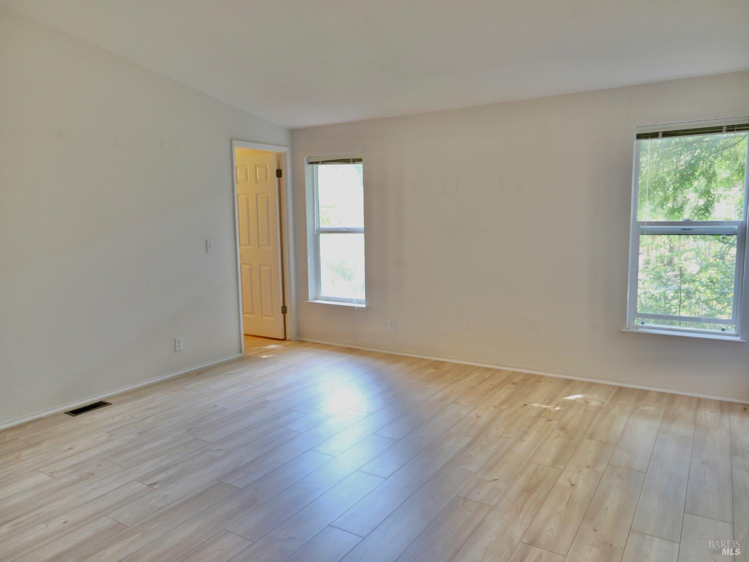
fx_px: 519
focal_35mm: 24
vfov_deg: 56.8
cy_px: 281
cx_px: 374
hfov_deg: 71.6
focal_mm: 10.9
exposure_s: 1/60
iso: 200
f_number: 1.7
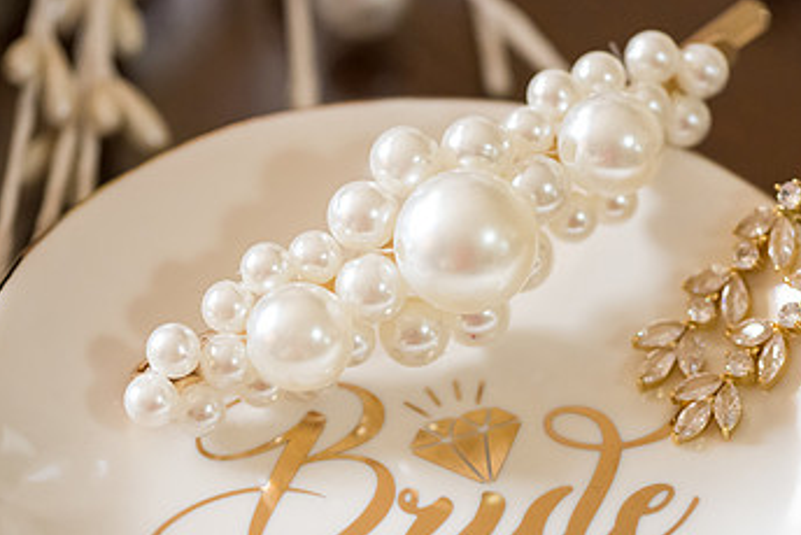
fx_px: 3941
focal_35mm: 177
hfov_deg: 11.6
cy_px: 408
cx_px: 480
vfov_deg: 7.8
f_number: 4.5
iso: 8000
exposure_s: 1/320
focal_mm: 105
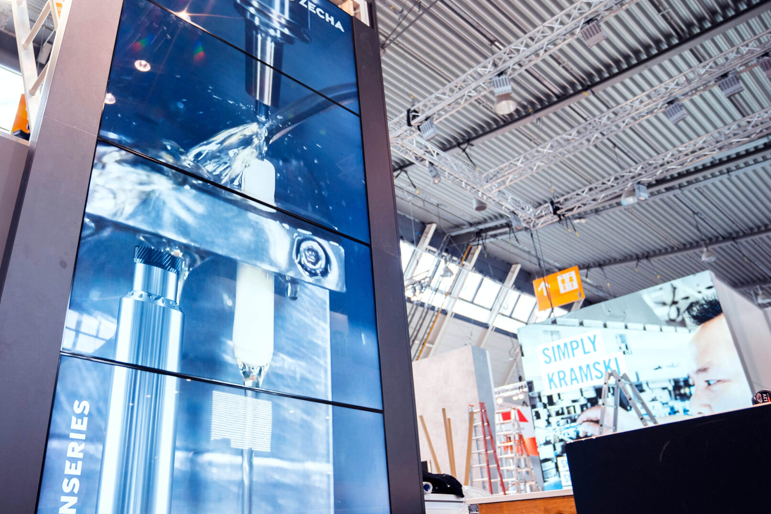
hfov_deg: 66.3
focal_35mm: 27
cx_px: 287
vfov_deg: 47.9
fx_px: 578
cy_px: 244
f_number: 2.8
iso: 640
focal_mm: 17
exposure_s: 1/125
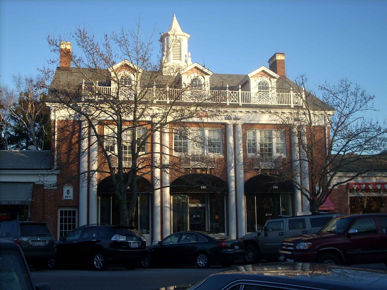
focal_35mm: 46
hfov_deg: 41.2
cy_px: 145
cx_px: 194
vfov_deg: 31.5
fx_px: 514
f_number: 3.1
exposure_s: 1/338
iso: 64
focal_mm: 7.6
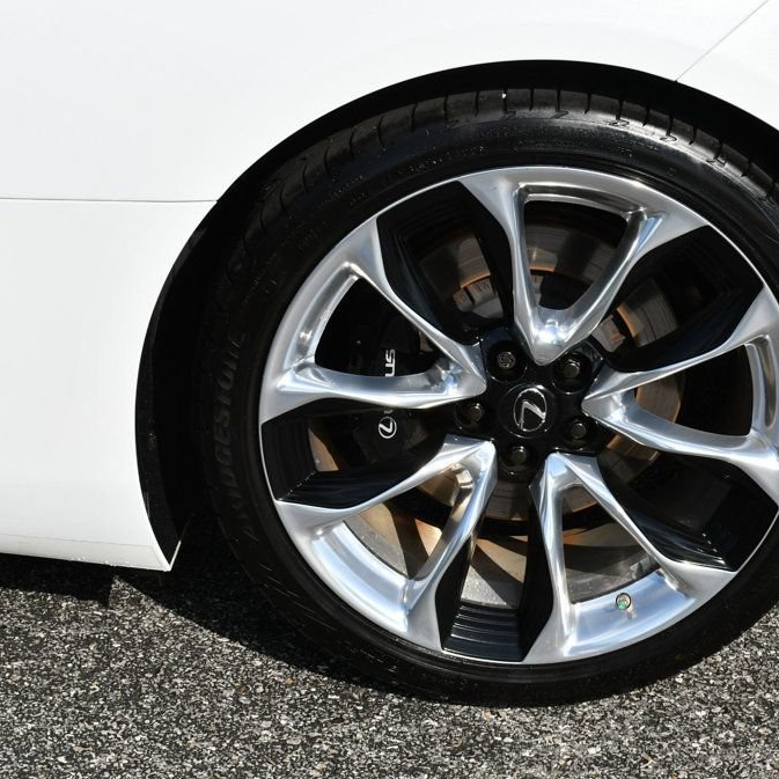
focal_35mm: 75
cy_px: 384
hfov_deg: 23.0
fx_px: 1910
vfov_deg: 23.1
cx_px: 499
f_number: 8
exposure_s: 1/320
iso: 100
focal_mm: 29
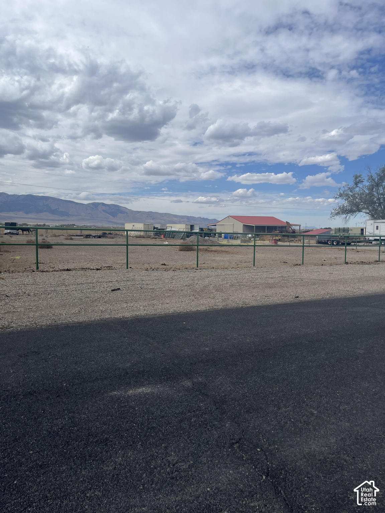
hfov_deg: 53.1
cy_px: 256
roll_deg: +0.4
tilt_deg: -4.6
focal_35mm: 26
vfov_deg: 67.3
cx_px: 192
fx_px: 386
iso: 50
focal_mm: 5.1
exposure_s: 1/5848
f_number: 1.6
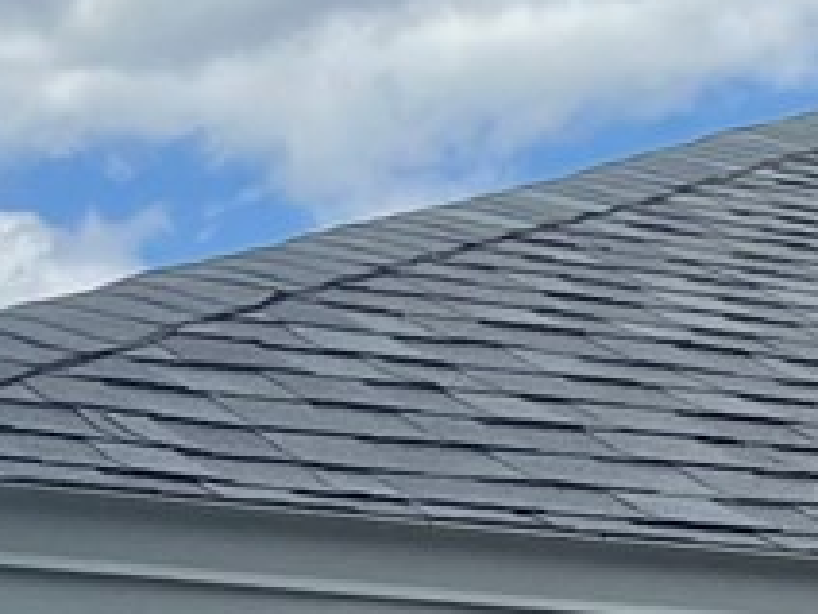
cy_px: 1325
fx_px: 4632
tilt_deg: -1.7
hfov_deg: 10.1
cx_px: 471
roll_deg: +1.1
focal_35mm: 196
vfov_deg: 7.2
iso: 50
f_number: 1.6
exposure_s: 1/2309
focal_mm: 5.1
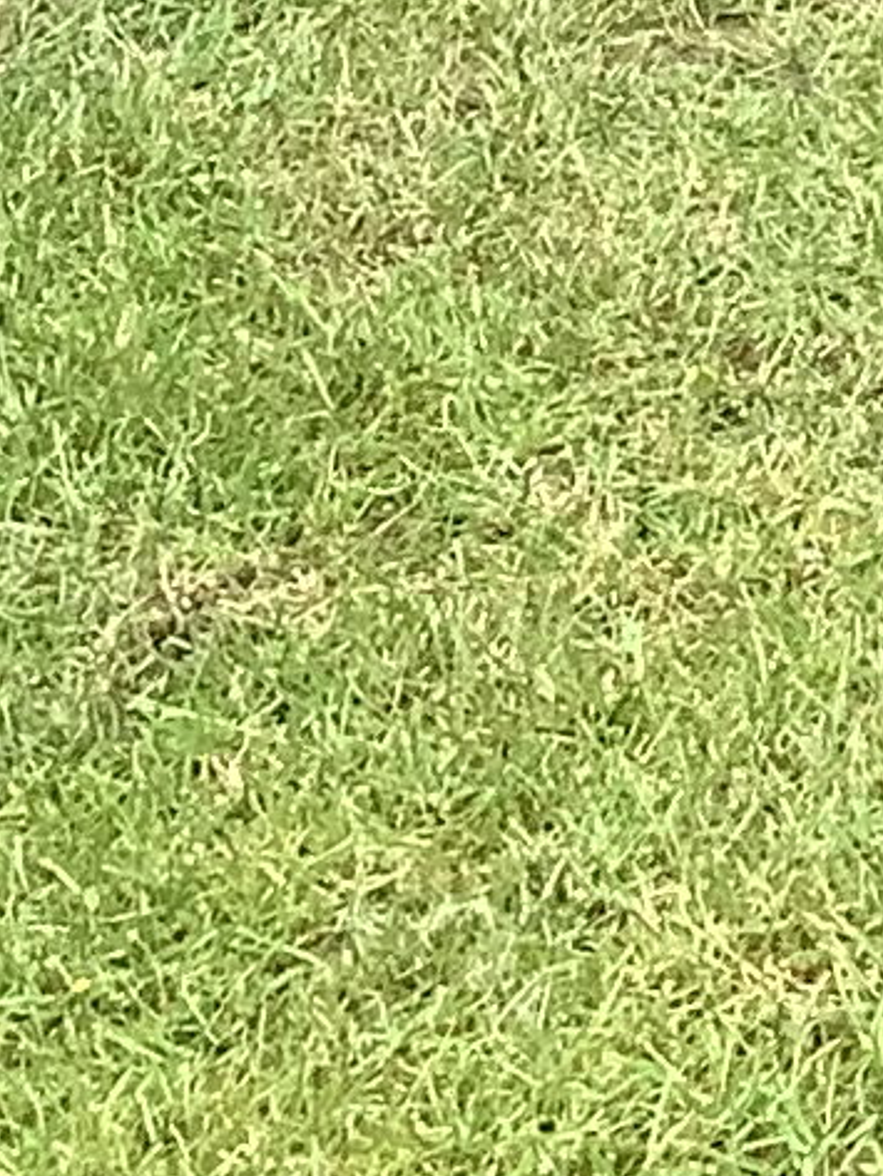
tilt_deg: -13.2
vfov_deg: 8.6
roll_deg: +0.5
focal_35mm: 214
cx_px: 2104
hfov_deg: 6.6
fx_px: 7275
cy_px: -1454
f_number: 2.4
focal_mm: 3.3
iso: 32
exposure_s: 1/120
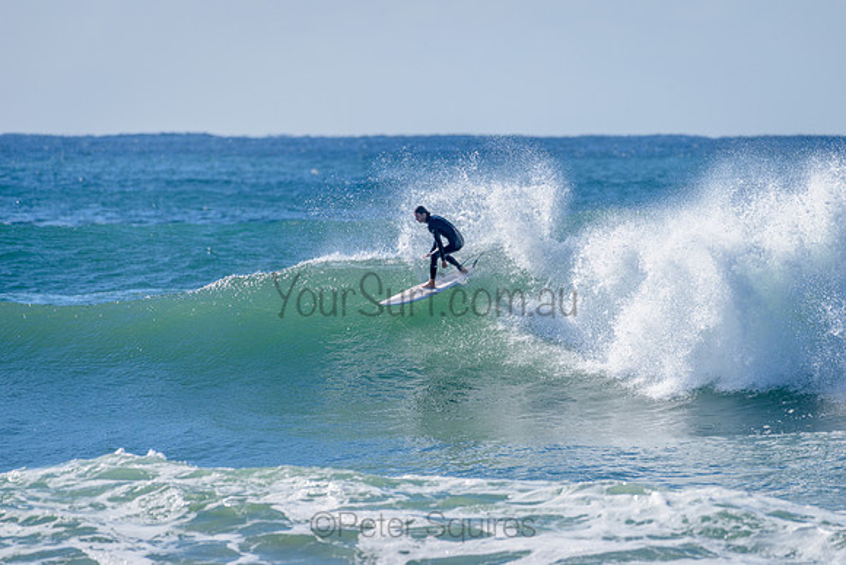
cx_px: 428
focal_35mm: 511
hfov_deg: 4.0
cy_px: 283
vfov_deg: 2.7
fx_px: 12000
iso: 180
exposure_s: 1/2000
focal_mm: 500
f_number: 5.6
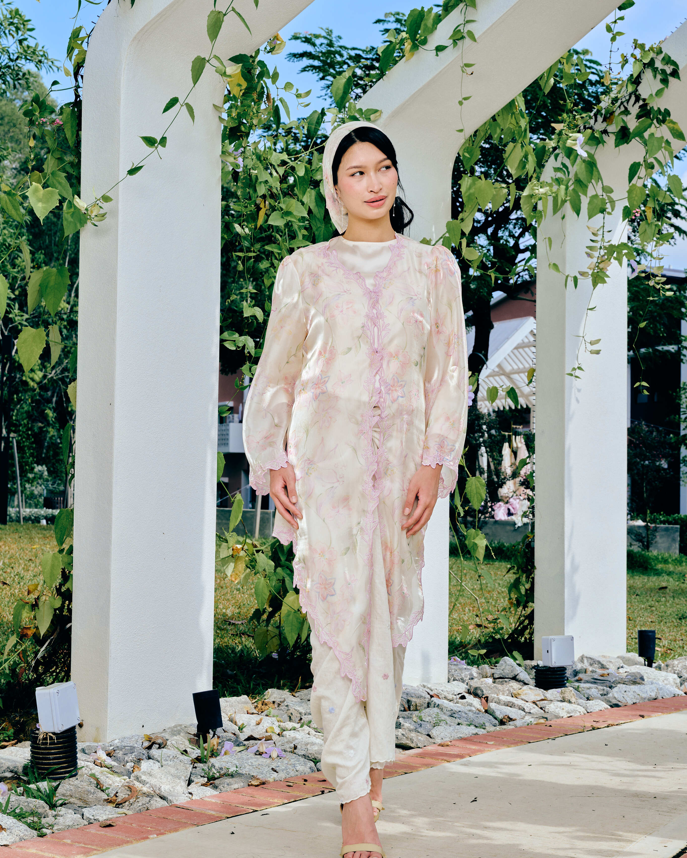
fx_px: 1525
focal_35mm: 60
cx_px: 342
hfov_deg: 25.4
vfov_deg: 31.4
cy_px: 450
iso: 125
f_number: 10
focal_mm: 53
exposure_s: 1/125
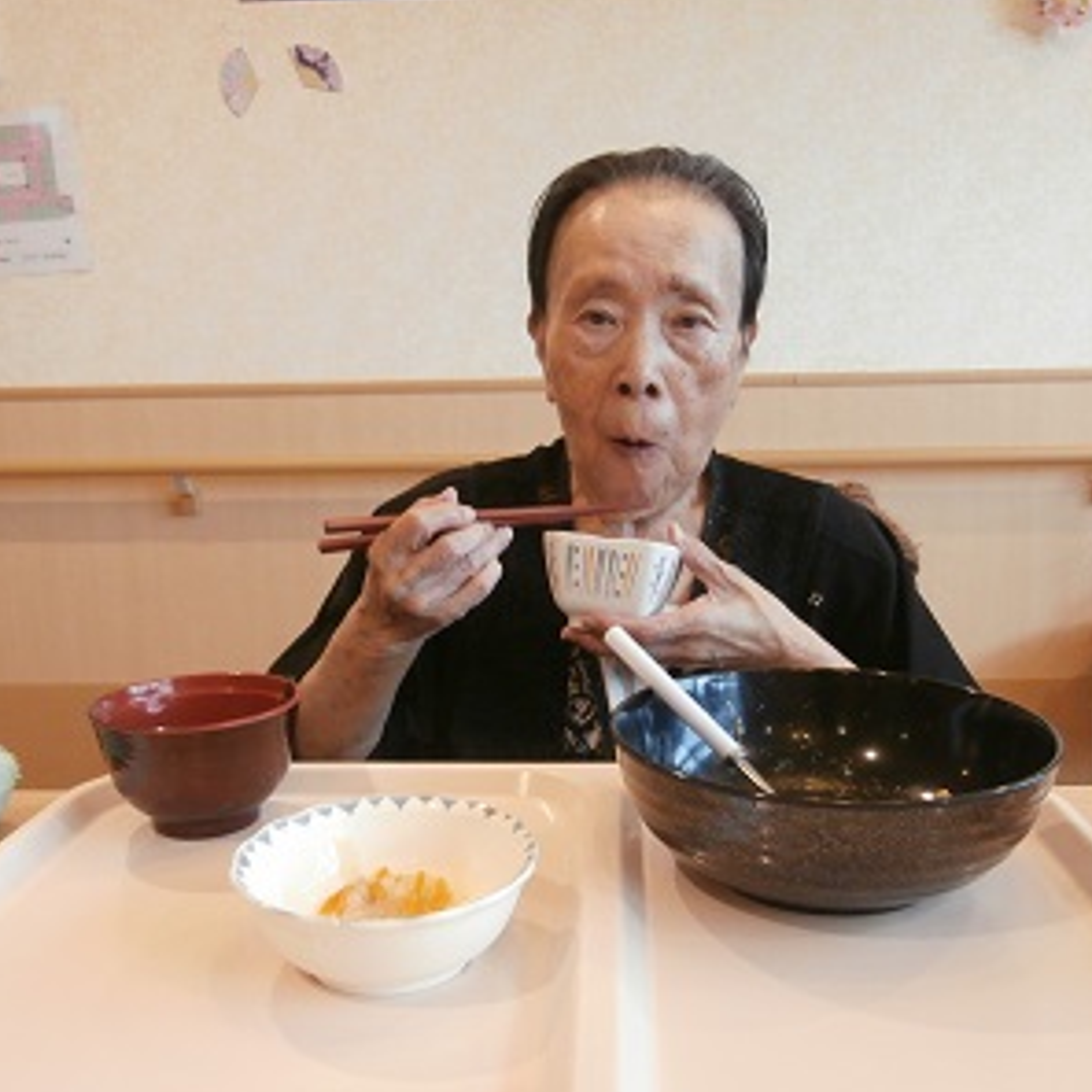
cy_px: 609
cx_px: 537
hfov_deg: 49.7
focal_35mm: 33
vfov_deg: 49.6
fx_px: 1178
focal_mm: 4.2
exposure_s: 1/30
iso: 250
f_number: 3
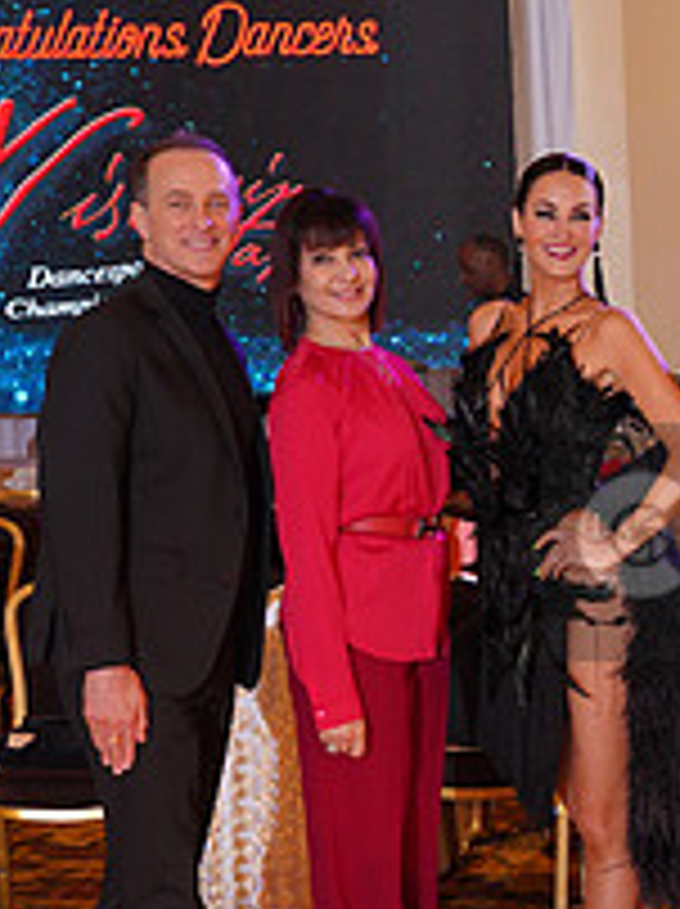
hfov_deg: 13.3
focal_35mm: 105
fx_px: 2756
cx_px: 1031
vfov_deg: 18.7
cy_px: 542
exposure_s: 1/200
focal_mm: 38
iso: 1600
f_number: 5
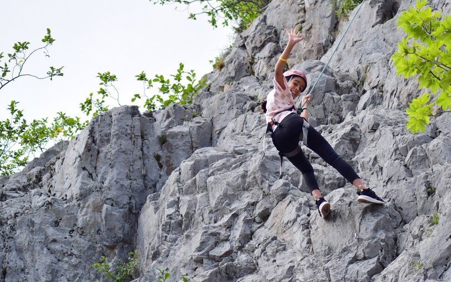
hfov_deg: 15.5
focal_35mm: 135
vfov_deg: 9.7
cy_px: 117
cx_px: 275
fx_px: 1659
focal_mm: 70
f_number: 4.5
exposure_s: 1/1250
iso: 400
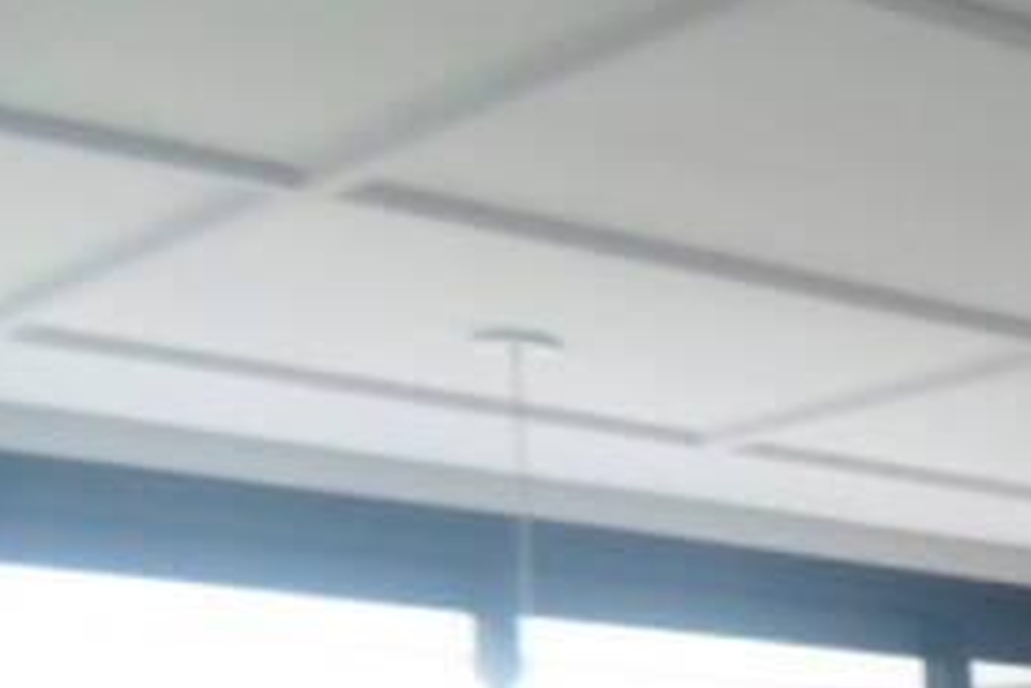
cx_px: 1829
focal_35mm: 97
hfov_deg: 17.3
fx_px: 2779
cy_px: 1425
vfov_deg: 12.3
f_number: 2.5
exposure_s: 1/30
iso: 160
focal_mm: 4.5
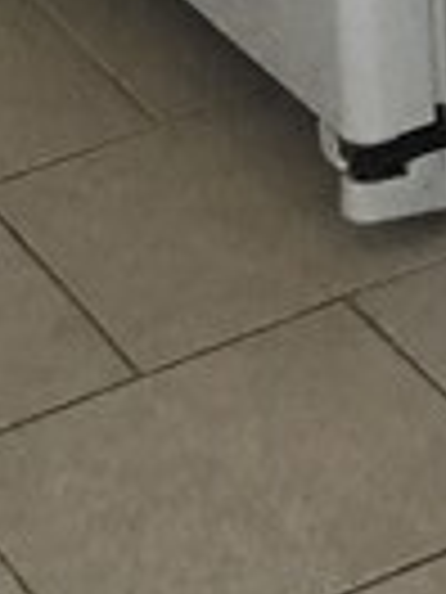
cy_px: -1377
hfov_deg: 6.4
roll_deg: +2.0
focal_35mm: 225
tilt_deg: -6.8
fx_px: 3865
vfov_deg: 7.4
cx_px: 933
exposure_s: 1/30
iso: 40
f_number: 2.2
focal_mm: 4.15
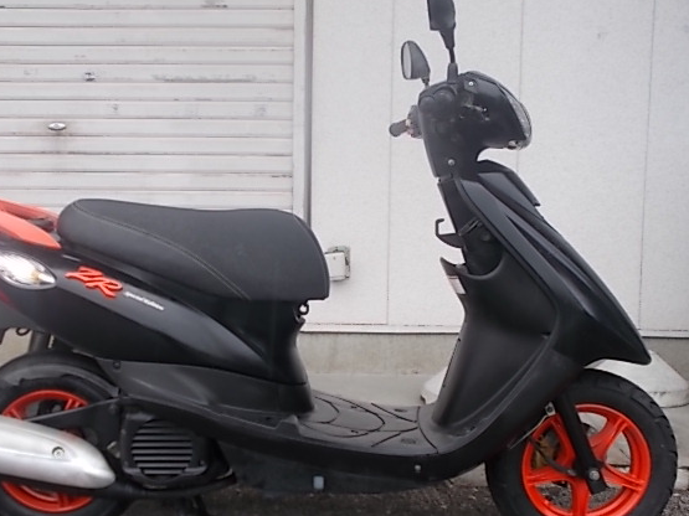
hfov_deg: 42.0
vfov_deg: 32.2
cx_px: 302
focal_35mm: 45
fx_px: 895
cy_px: 280
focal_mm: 6.9
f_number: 3.9
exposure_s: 1/100
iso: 80
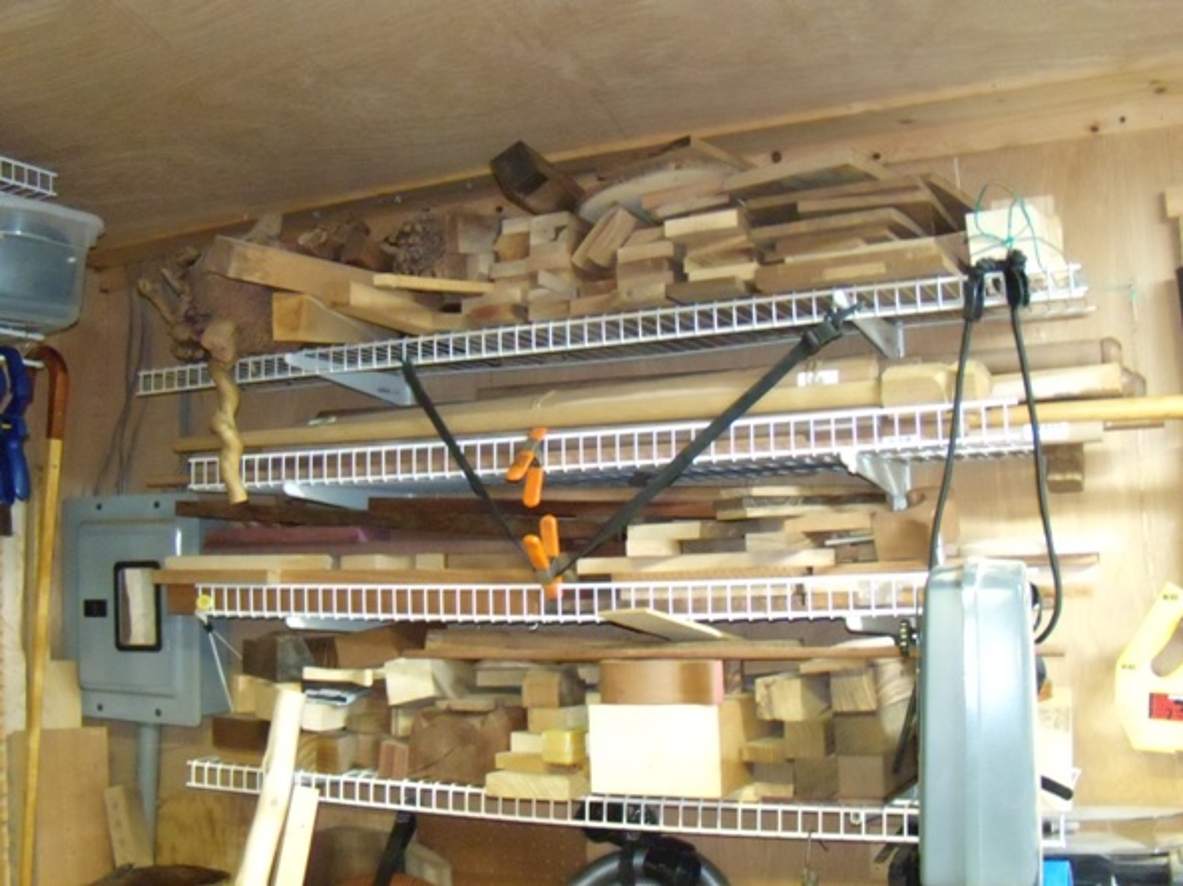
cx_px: 592
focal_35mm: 36
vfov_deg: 39.6
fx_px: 1230
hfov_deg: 51.4
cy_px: 443
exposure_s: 1/6
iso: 800
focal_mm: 6.4
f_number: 3.6
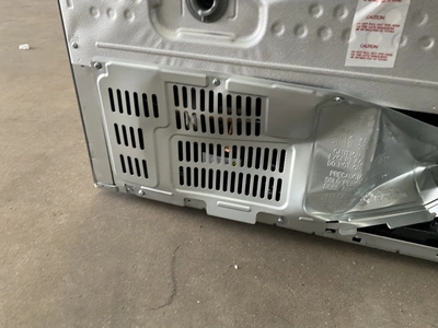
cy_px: 164
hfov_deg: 61.7
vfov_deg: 48.2
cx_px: 219
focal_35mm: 29
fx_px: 367
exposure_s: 1/60
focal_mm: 3
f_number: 1.8
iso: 160
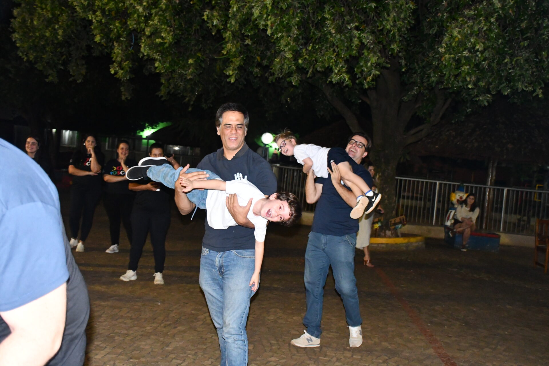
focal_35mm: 40
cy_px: 183
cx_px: 274
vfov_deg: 33.4
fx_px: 610
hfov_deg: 48.5
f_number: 4
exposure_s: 1/60
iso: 6400
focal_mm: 27
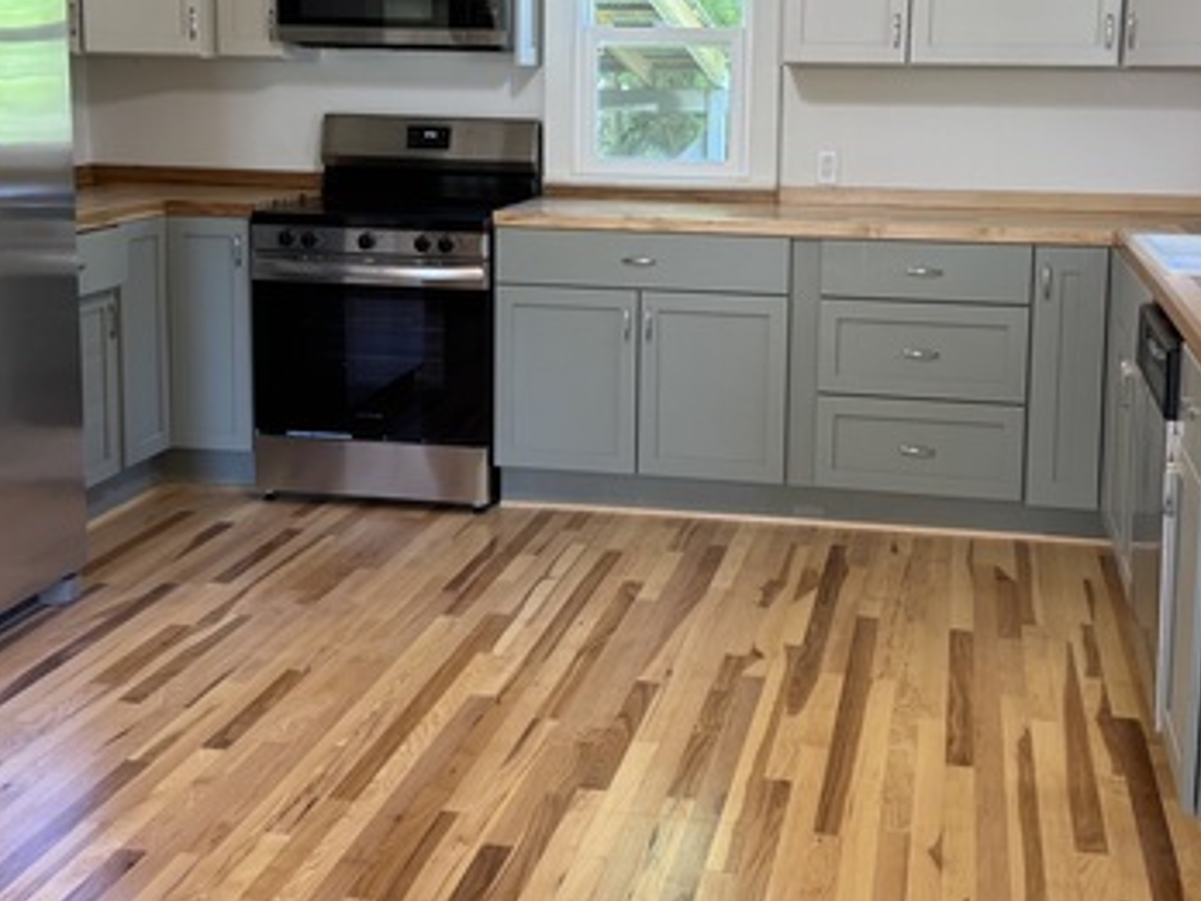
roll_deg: -1.5
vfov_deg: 31.2
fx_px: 1596
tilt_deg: -8.7
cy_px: 287
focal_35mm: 46
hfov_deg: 41.2
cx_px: 633
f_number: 1.78
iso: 125
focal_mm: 6.76
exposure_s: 1/60
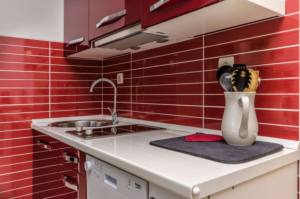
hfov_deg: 62.0
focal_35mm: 30
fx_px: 250
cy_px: 100
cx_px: 150
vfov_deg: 43.4
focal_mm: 20
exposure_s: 1/60
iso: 160
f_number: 7.1
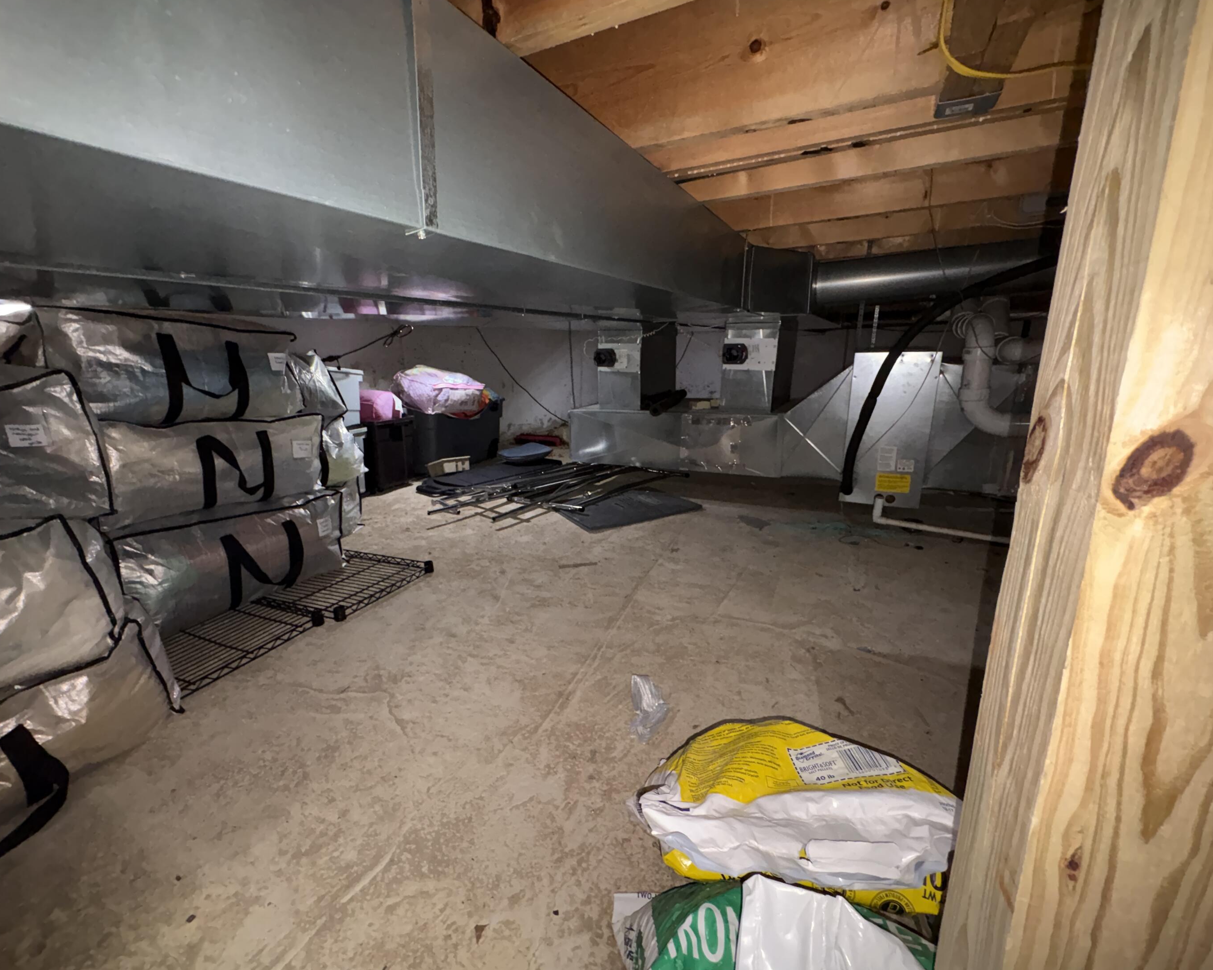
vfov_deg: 84.0
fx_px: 538
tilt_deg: -14.5
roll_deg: +2.3
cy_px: 493
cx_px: 589
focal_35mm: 15
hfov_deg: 96.8
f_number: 2.2
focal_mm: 2.22
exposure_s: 1/40
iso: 250
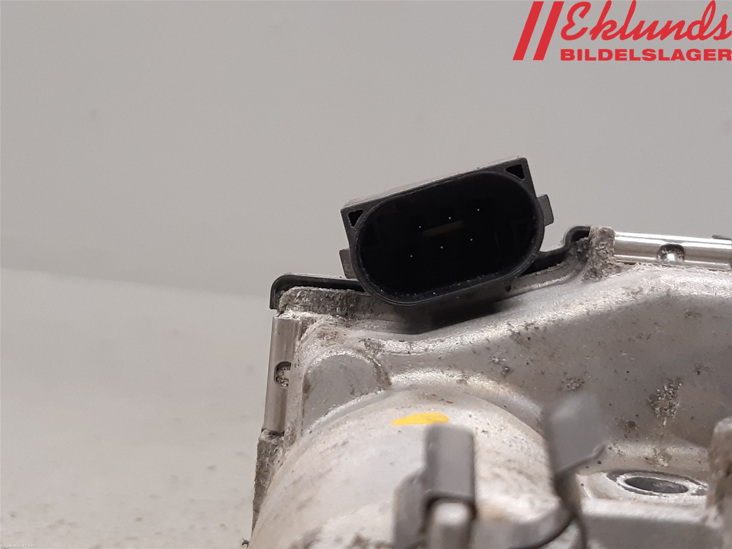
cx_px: 366
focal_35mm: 26
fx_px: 550
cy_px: 274
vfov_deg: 53.1
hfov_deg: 67.3
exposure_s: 1/50
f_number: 1.7
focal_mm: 3.93
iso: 160
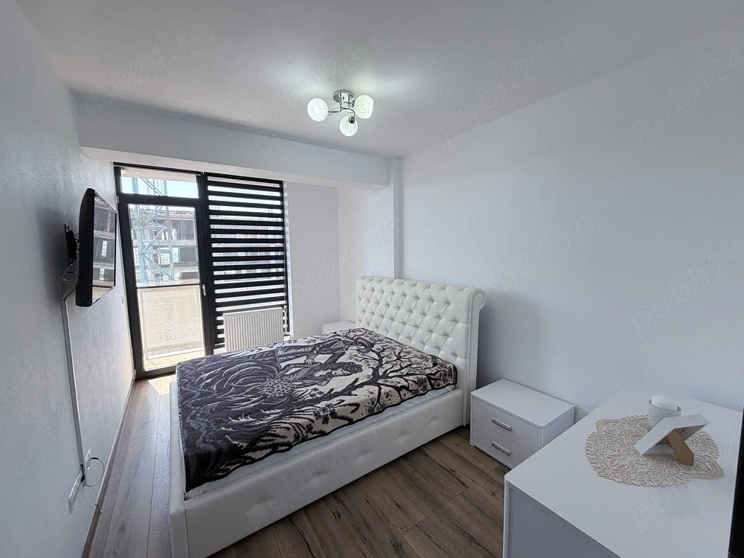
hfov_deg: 102.1
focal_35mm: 14
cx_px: 372
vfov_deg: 85.7
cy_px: 279
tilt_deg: -5.7
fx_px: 301
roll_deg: +0.7
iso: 64
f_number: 2.2
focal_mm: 2.22
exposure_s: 1/100
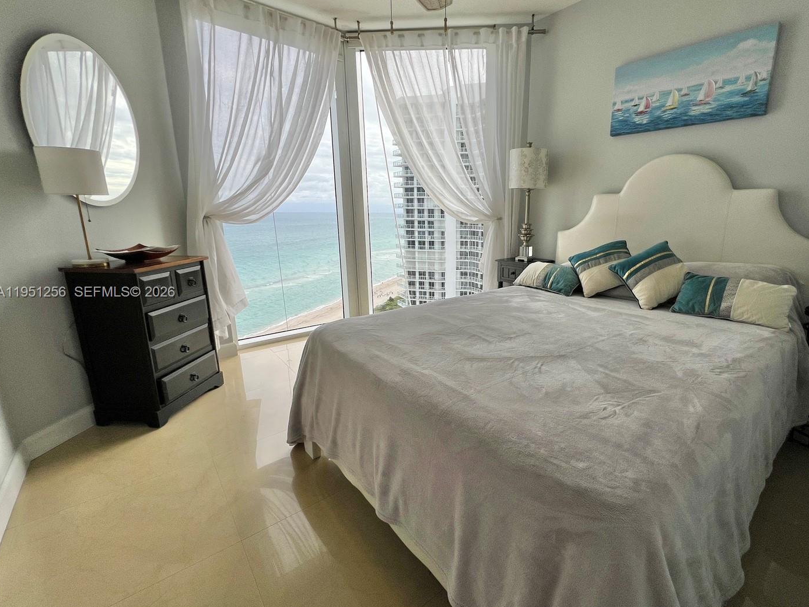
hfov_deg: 97.6
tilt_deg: -12.6
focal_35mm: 15
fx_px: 351
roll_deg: -0.1
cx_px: 460
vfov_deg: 81.7
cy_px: 293
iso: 32
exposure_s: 1/827
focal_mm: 1.57
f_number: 1.8
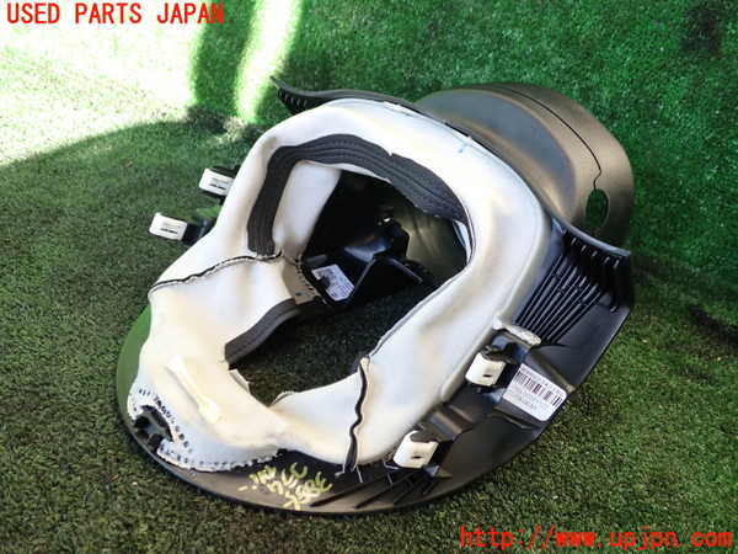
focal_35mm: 30
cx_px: 369
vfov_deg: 46.8
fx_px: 640
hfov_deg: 60.0
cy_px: 277
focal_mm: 5.4
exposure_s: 1/80
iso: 100
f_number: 2.3
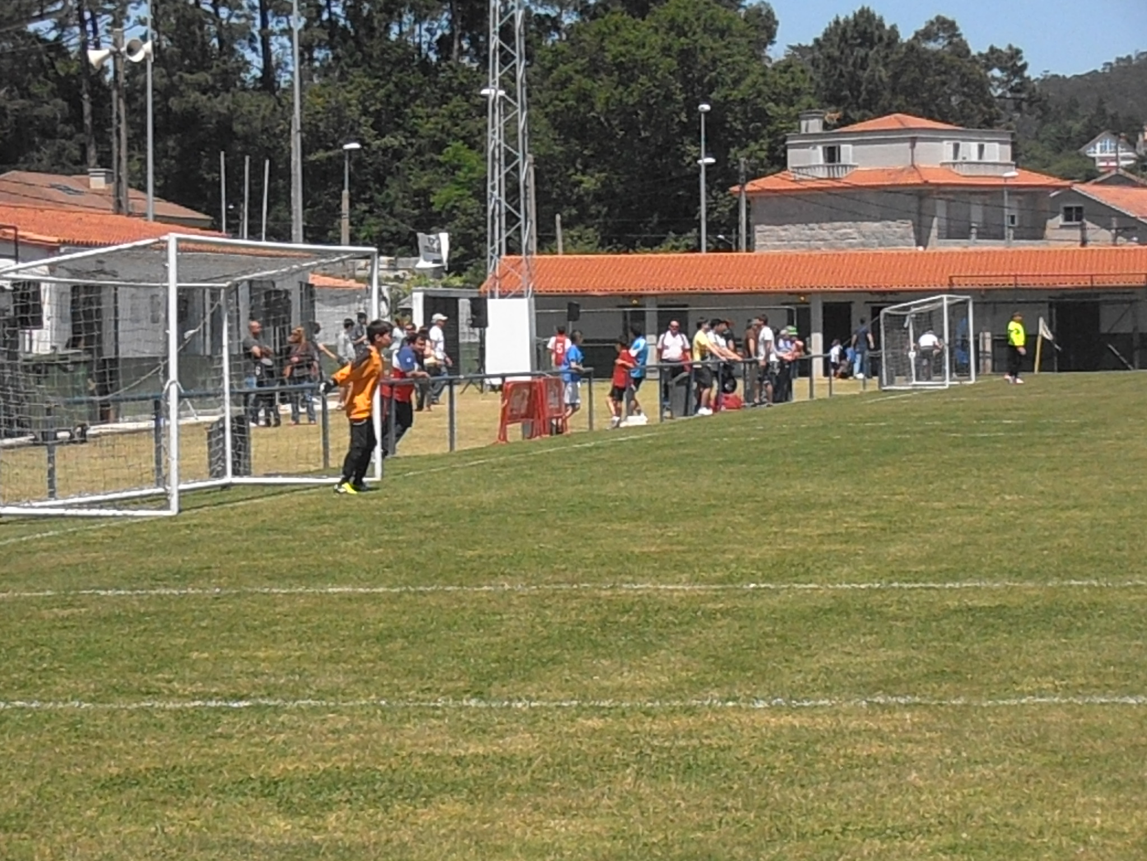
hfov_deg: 14.3
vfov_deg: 10.7
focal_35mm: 138
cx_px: 574
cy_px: 430
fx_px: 4573
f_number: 15
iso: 400
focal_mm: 24.39
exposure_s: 1/320
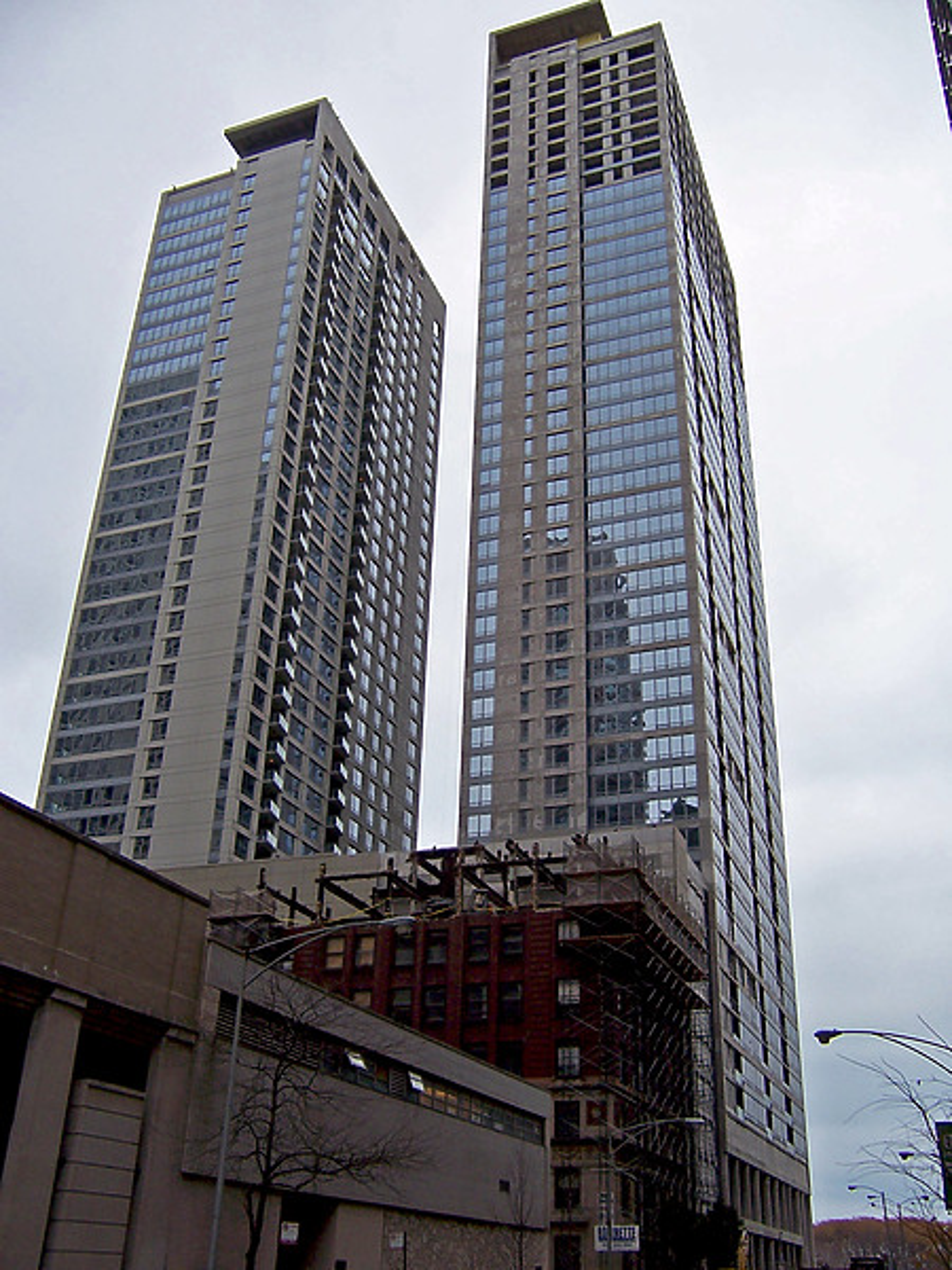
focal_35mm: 33
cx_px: 476
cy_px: 635
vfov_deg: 55.4
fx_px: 1210
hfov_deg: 42.9
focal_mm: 5.5
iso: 80
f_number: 3.4
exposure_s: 1/250
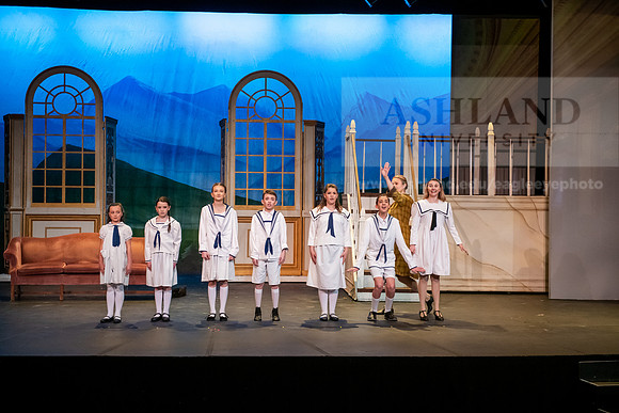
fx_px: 1066
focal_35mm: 62
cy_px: 206
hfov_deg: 32.4
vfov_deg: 21.9
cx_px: 310
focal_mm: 62
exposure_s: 1/200
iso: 2500
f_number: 3.2
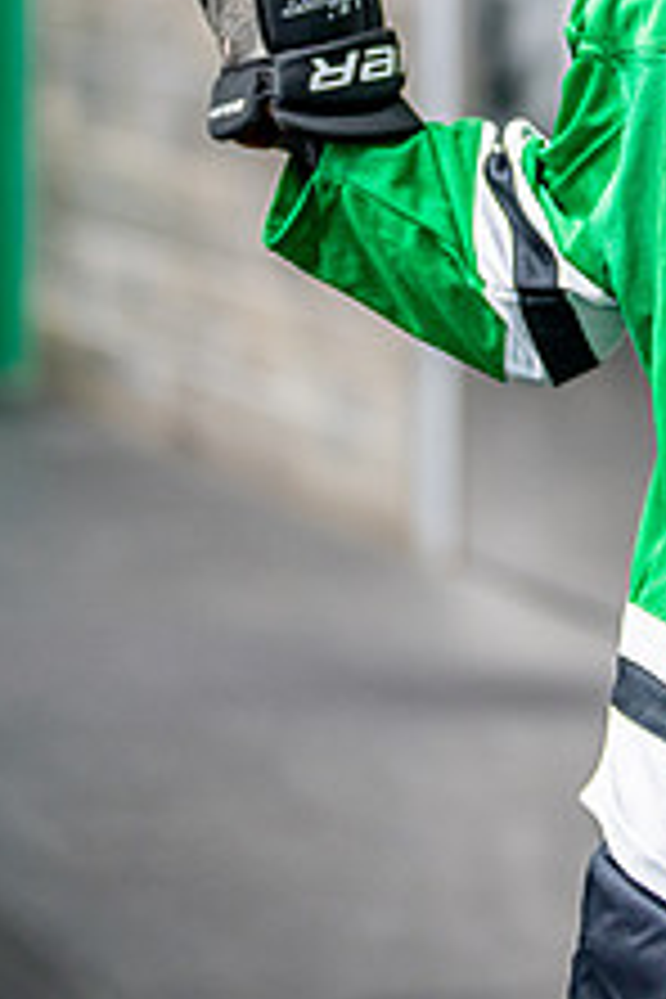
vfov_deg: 12.8
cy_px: 46
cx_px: 904
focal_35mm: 159
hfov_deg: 8.5
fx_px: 4412
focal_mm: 50
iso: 640
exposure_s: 1/500
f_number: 1.2
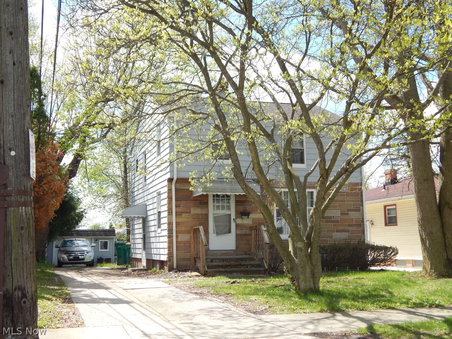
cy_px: 170
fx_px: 561
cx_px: 226
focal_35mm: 43
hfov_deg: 43.9
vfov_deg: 33.6
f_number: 3.6
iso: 125
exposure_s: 1/400
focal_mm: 7.7
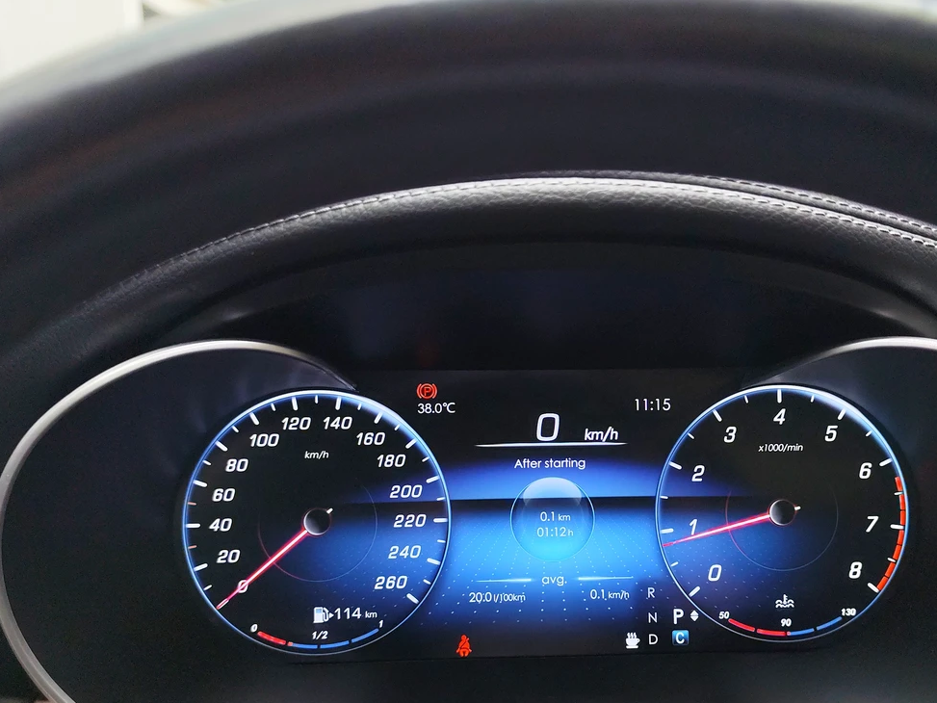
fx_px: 1002
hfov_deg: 49.9
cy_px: 432
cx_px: 546
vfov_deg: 38.5
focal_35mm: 37
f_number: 1.65
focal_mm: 6.19
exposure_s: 1/100
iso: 100
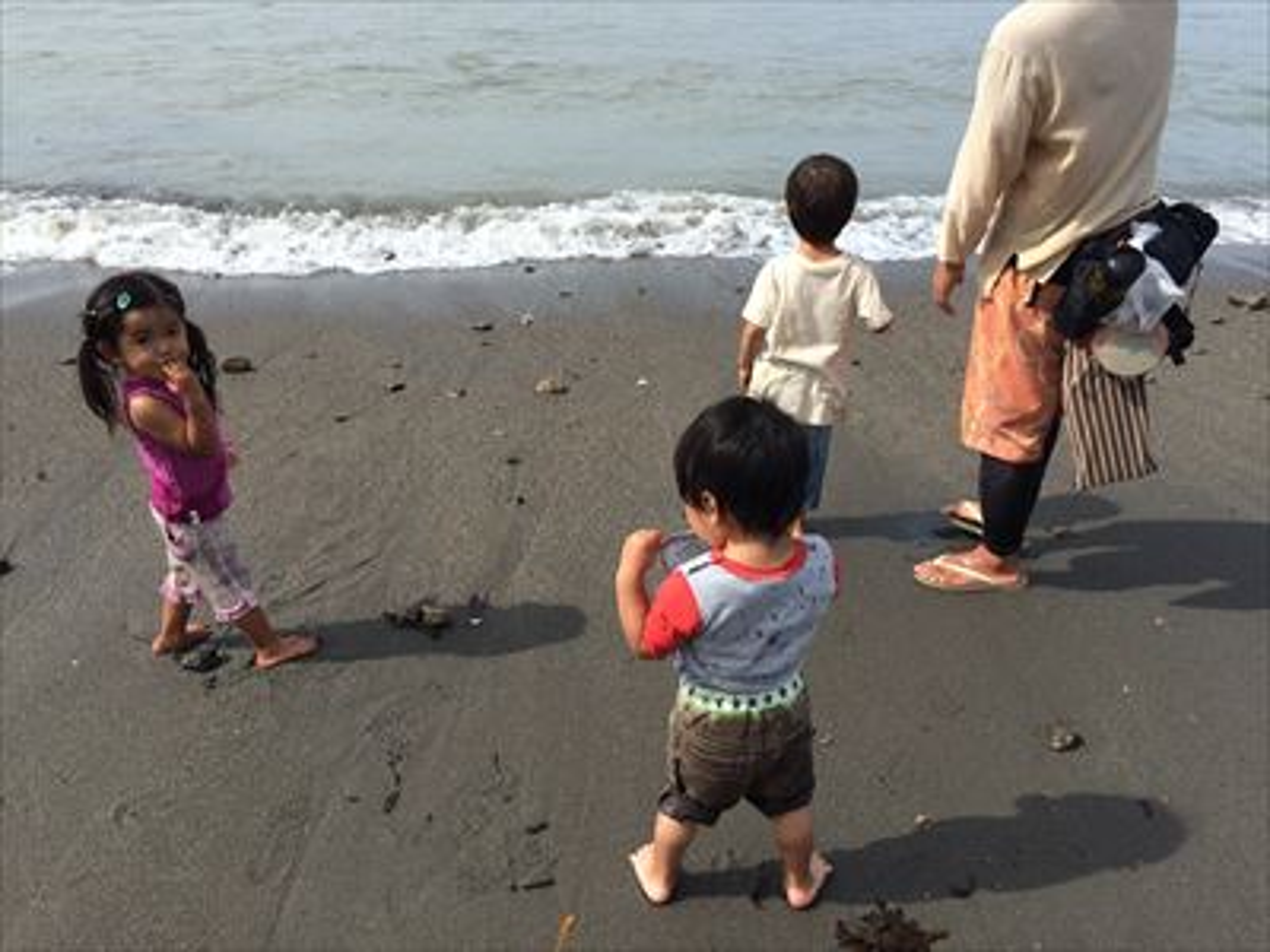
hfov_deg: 61.7
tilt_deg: -28.6
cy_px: 476
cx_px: 635
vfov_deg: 48.2
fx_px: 1064
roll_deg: +0.4
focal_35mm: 29
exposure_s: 1/2283
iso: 32
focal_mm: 4.15
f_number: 2.2
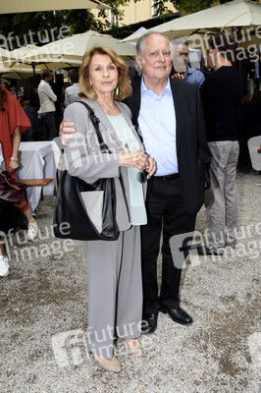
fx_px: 392
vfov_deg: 53.2
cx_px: 130
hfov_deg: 36.8
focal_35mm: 36
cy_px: 196
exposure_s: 1/160
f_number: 7.1
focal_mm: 24
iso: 320
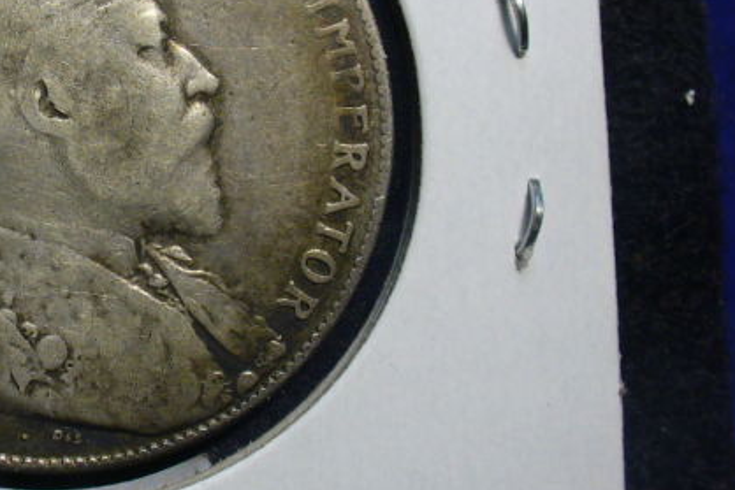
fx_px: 1879
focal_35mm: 92
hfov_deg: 21.6
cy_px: 114
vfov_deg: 14.8
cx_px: 62
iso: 80
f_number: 2.8
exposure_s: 1/60
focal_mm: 6.1
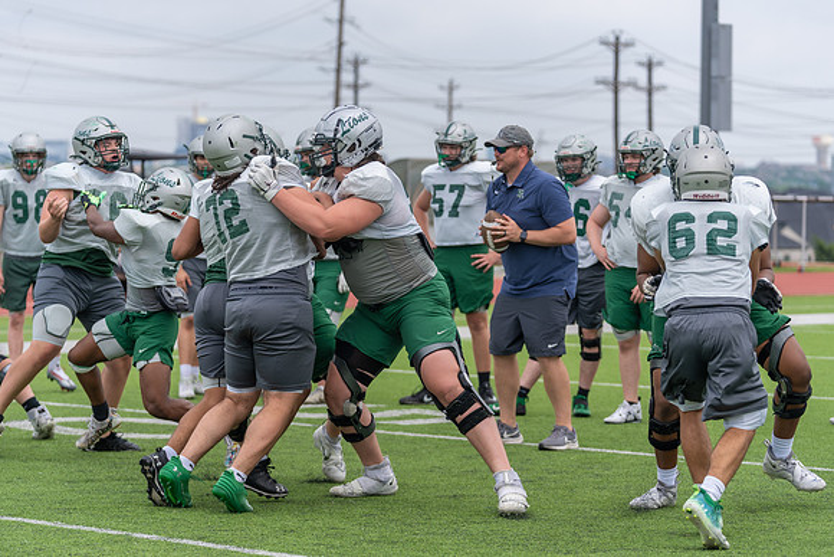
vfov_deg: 11.2
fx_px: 2850
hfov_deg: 16.6
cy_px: 278
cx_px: 417
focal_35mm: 123
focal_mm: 114
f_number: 3.5
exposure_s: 1/1250
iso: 160
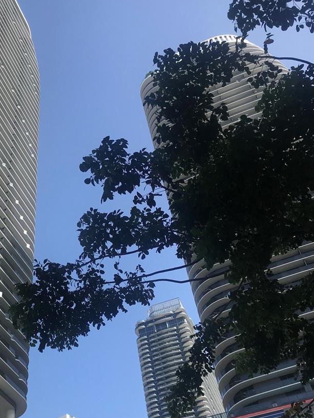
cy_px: 267
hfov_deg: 34.6
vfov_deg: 45.3
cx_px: 91
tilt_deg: +44.9
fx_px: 496
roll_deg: +4.2
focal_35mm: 41
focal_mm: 3.99
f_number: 1.8
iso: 20
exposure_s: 1/1100
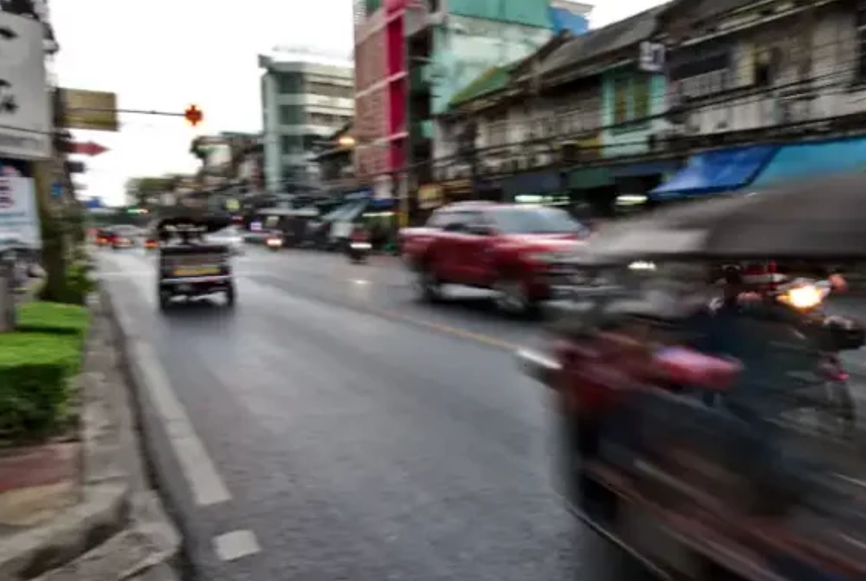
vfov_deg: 52.5
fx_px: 578
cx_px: 569
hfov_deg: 71.7
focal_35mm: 24
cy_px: 379
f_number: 11
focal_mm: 15
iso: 640
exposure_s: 1/20
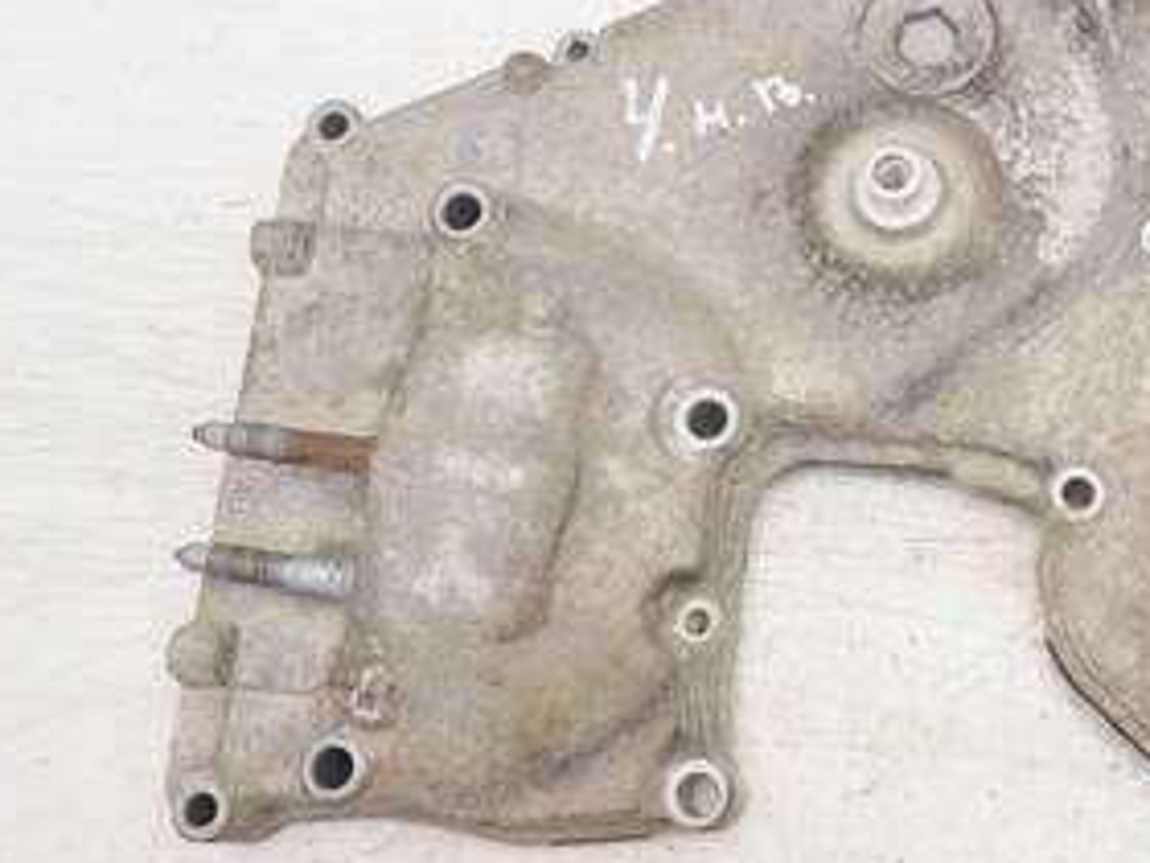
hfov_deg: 38.1
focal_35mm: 48
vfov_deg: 30.2
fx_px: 1595
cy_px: 374
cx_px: 936
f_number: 3.7
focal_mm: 14
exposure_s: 1/80
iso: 200
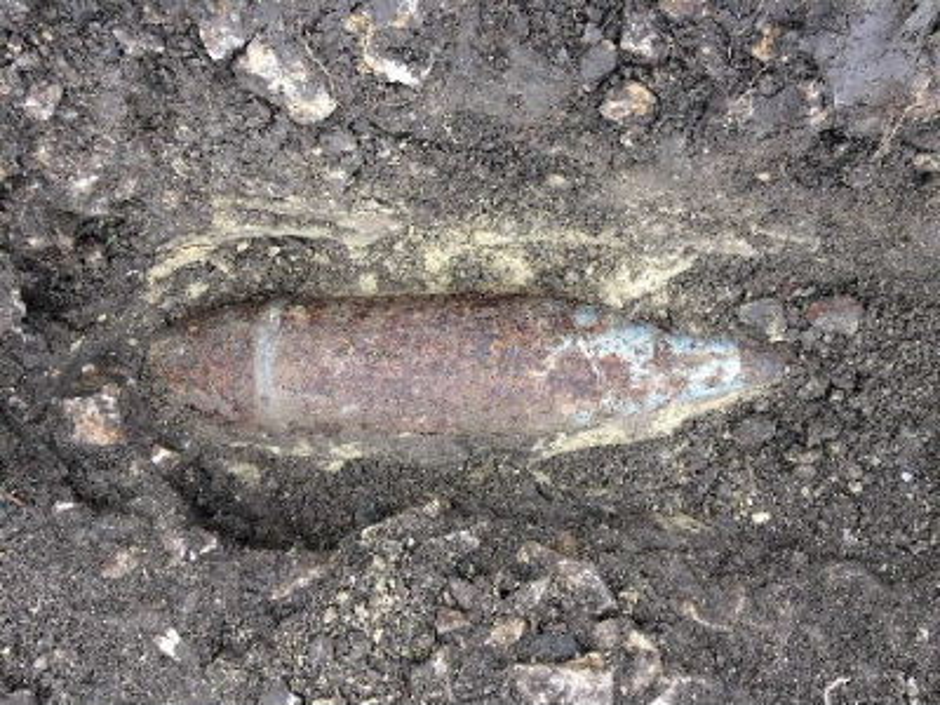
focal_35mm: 29
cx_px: 470
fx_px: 787
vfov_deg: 48.2
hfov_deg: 61.7
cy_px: 352
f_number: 2.2
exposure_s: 1/50
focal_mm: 4.15
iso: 40
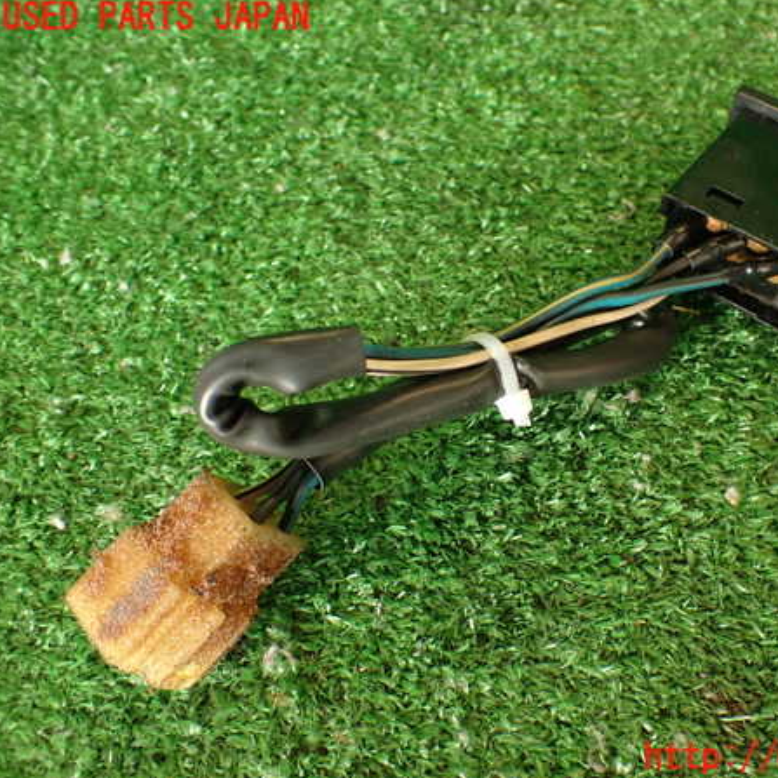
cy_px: 388
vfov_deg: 43.9
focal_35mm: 38
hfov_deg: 43.3
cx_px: 515
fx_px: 966
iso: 200
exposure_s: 1/50
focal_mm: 5.79
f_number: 2.4
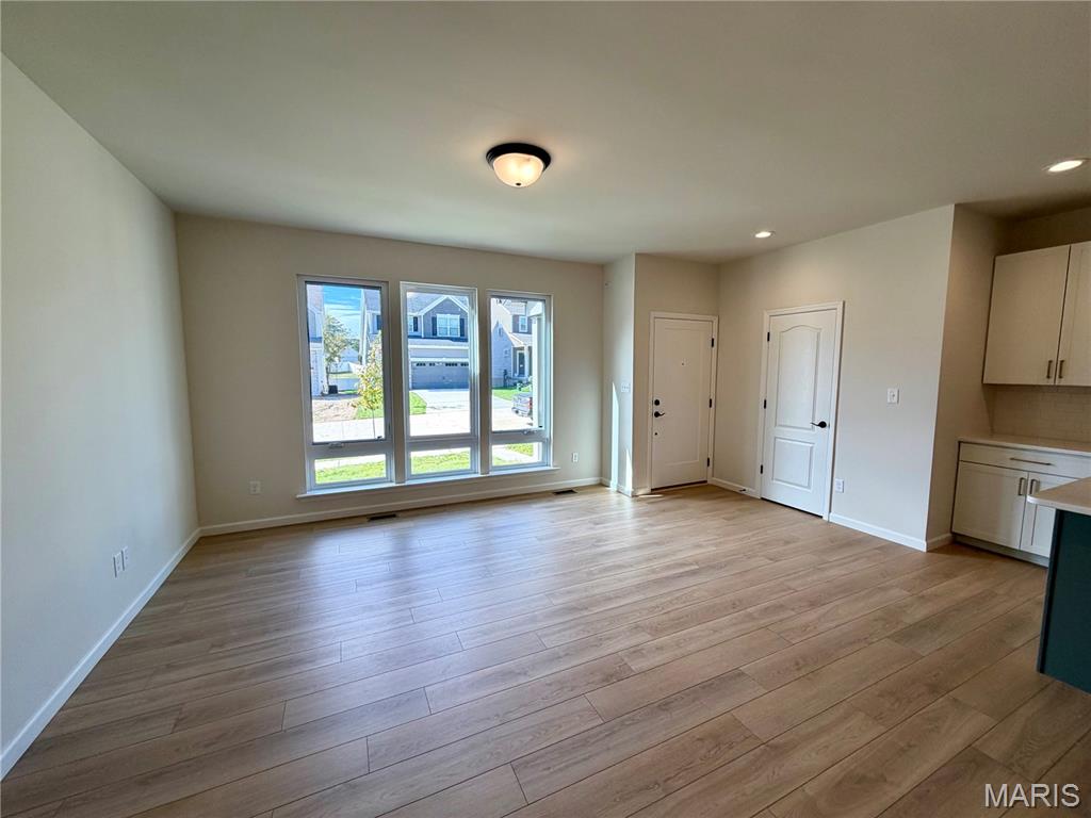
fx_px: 441
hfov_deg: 102.1
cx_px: 546
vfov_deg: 85.7
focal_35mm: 14
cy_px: 409
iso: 64
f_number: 2.2
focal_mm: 2.22
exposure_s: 1/120
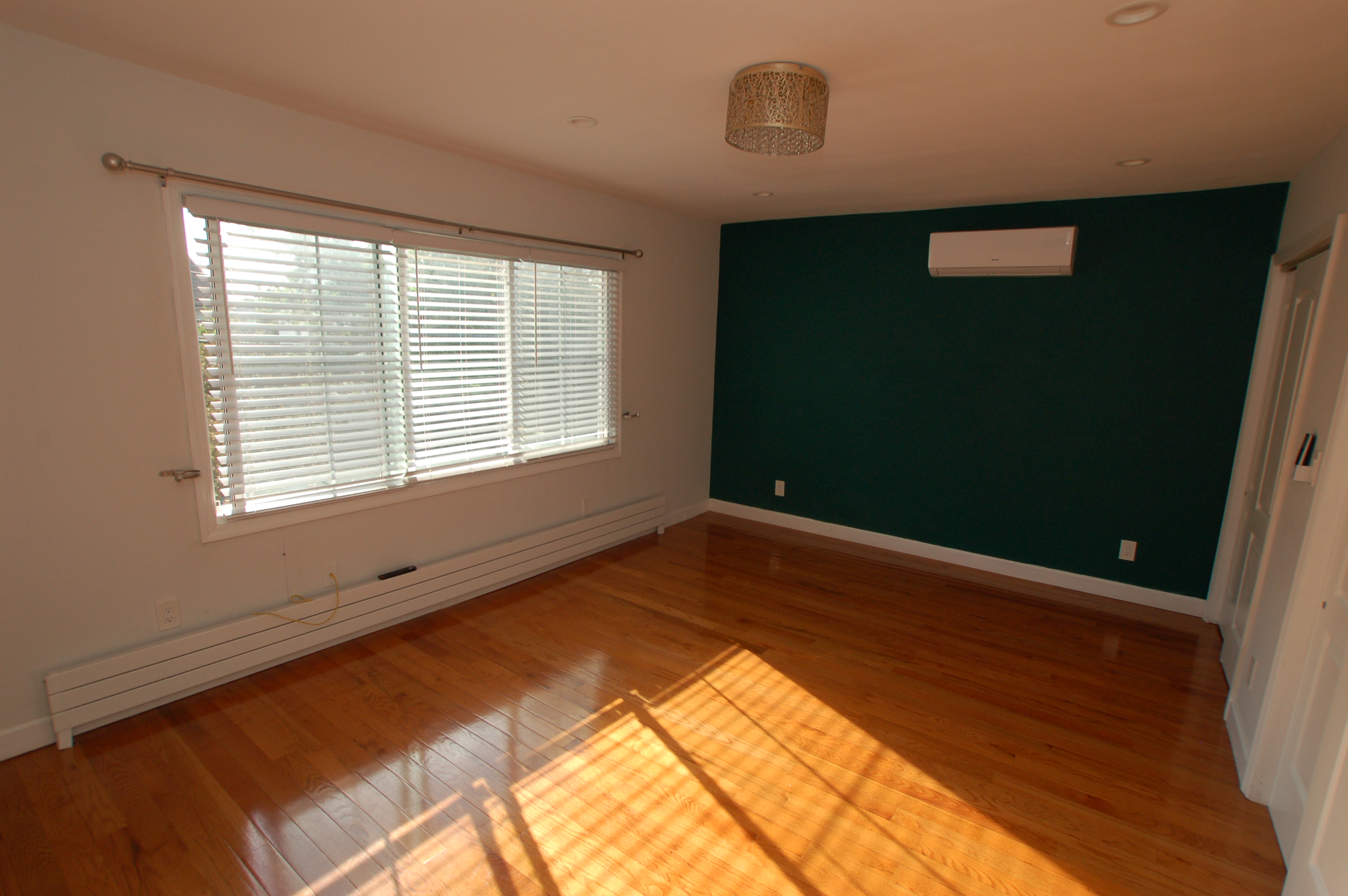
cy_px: 448
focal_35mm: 16
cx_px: 674
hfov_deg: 95.0
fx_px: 617
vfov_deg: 72.0
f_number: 6.3
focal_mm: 11
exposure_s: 1/160
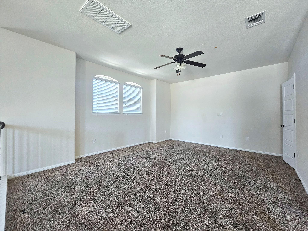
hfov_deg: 106.2
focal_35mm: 13
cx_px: 154
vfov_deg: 89.9
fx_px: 116
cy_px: 116
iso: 200
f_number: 2.2
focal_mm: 2.2
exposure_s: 1/60
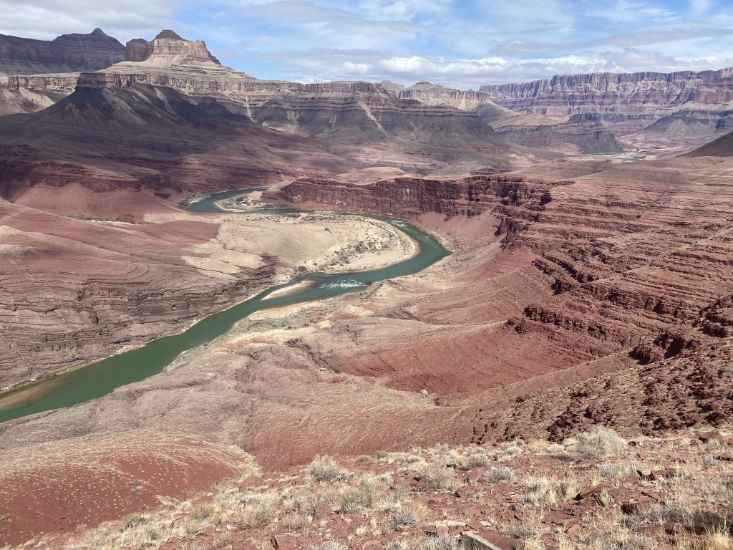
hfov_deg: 67.3
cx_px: 366
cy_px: 275
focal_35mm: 26
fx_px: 551
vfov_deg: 53.1
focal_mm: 4.25
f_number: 1.8
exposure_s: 1/3984
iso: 32
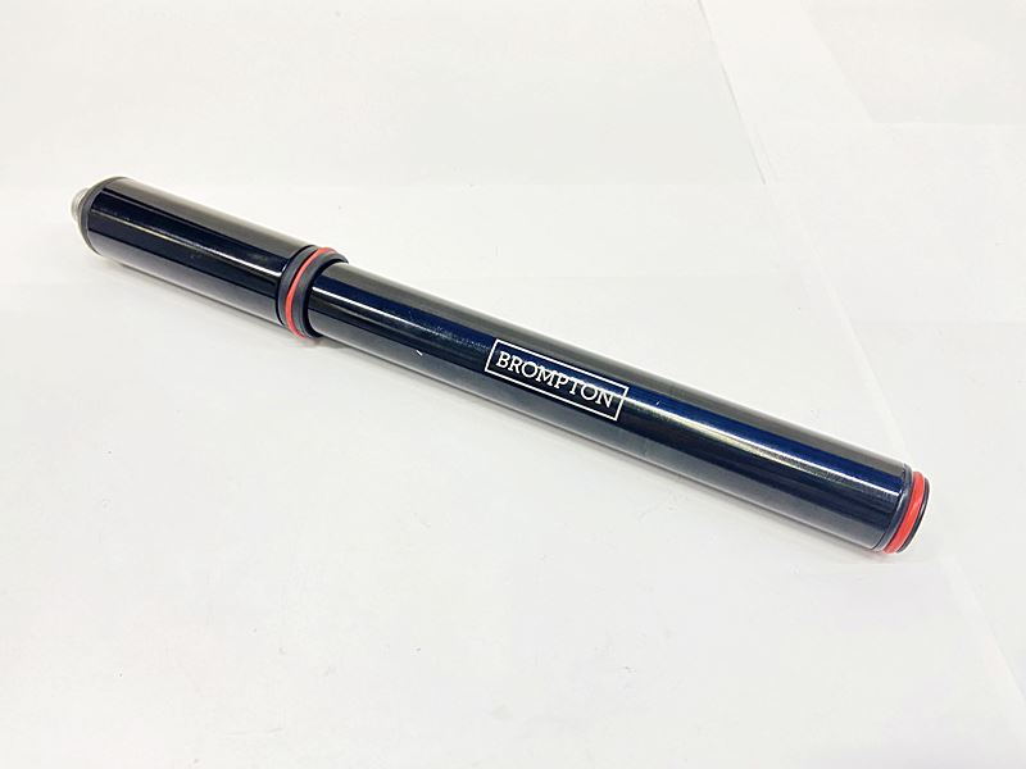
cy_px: 384
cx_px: 513
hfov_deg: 67.3
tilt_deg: -49.2
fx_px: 771
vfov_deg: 53.1
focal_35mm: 26
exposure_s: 1/50
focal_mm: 4.25
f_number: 1.8
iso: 100
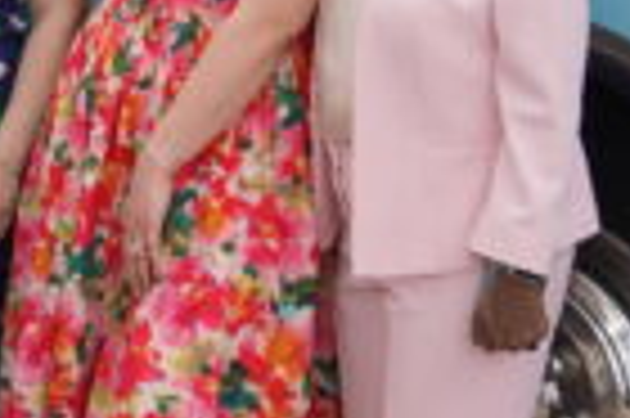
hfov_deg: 13.2
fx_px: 2517
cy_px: -157
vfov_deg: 9.3
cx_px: -418
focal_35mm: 144
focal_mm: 29
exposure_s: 1/320
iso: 100
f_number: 4.5
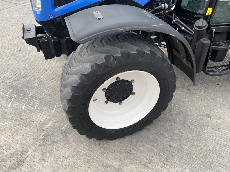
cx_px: 115
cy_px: 86
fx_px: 193
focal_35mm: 29
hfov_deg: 61.7
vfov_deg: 48.2
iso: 16
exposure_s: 1/580
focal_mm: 3
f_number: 1.8
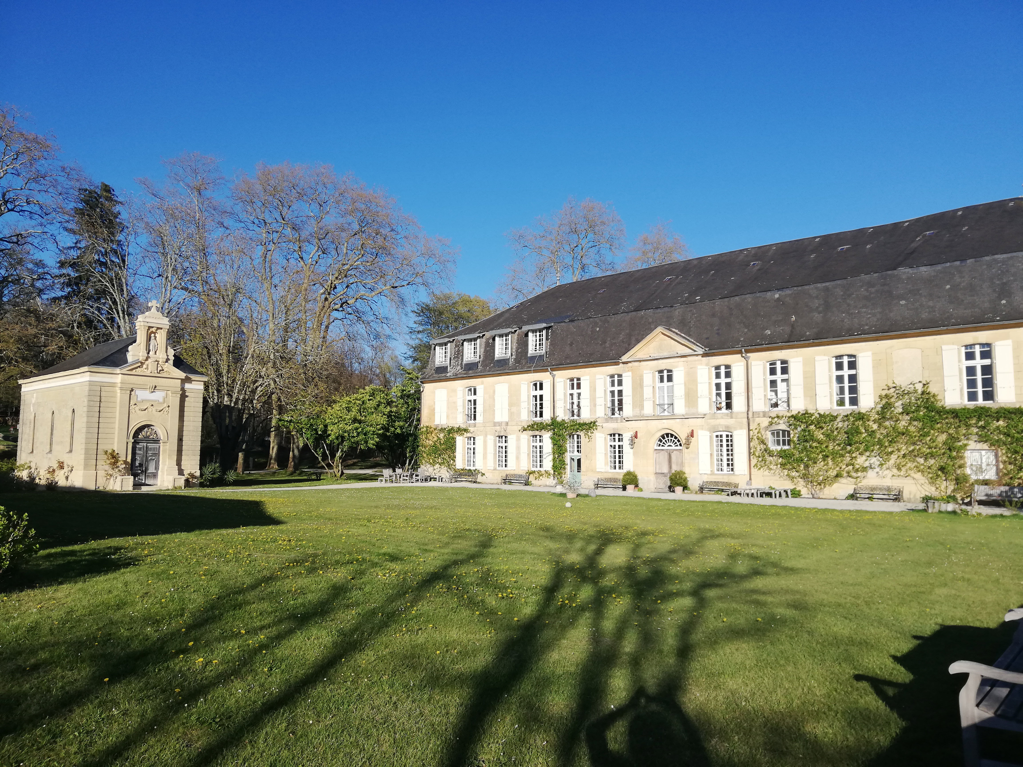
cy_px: 384
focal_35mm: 27
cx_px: 512
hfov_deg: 65.3
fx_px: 798
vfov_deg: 51.4
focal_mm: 3.81
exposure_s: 1/868
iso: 50
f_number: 2.2
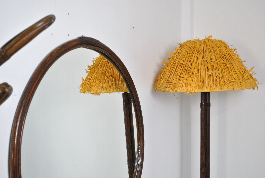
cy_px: 89
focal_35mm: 63
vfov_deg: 21.6
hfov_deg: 31.9
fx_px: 464
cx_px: 132
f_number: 6.3
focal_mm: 42
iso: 560
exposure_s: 1/30
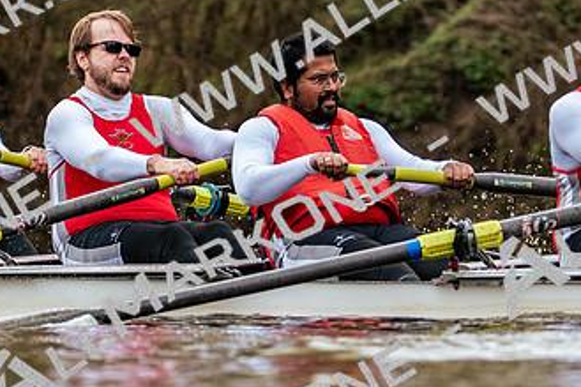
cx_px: 348
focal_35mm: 473
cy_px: 153
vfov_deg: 2.9
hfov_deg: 4.4
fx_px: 7630
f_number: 6.3
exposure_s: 1/2000
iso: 2000
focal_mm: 268
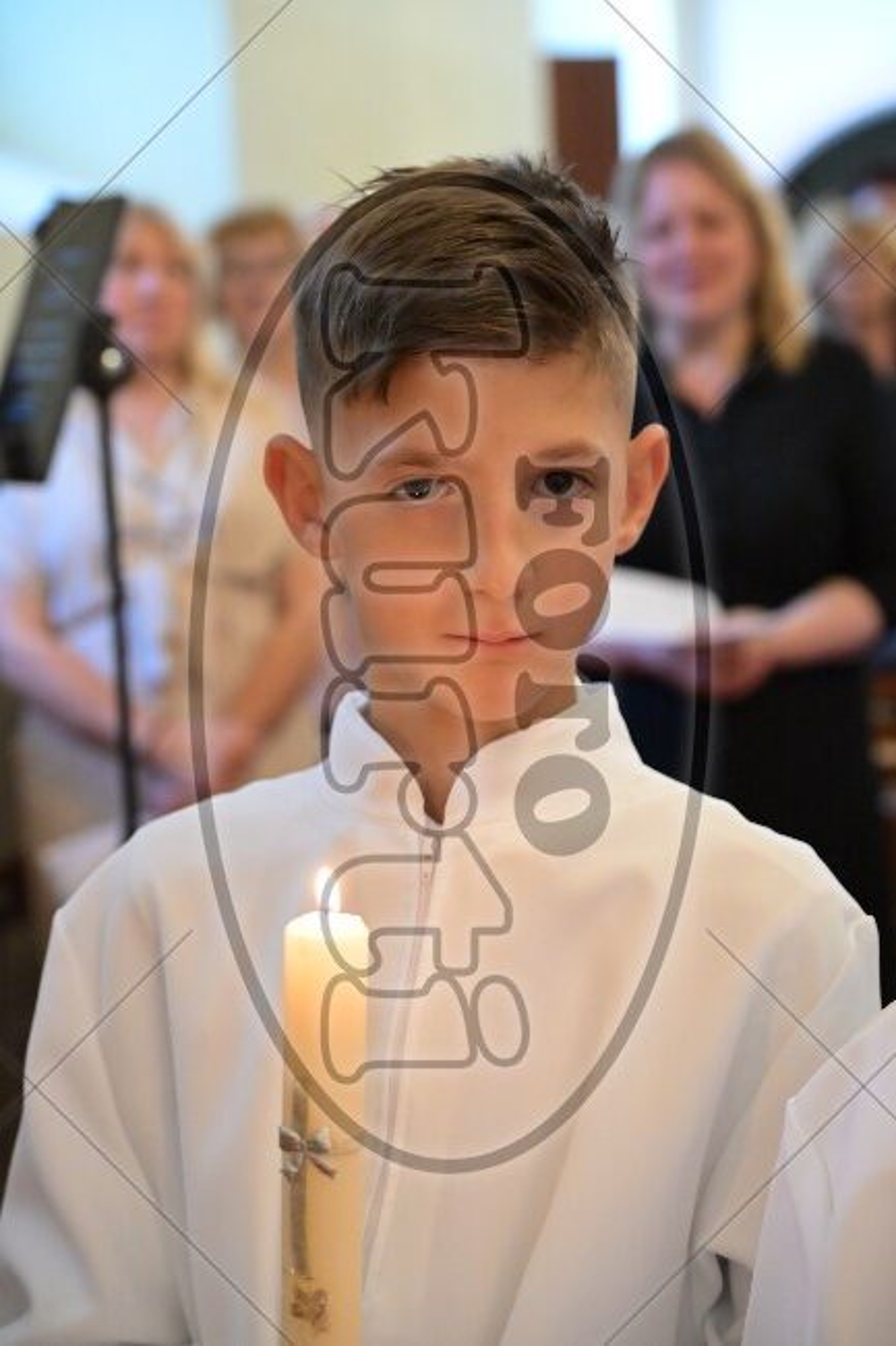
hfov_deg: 18.9
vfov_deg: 28.1
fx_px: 2689
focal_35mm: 72
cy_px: 673
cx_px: 448
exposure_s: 1/125
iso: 10000
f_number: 4.5
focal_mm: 72
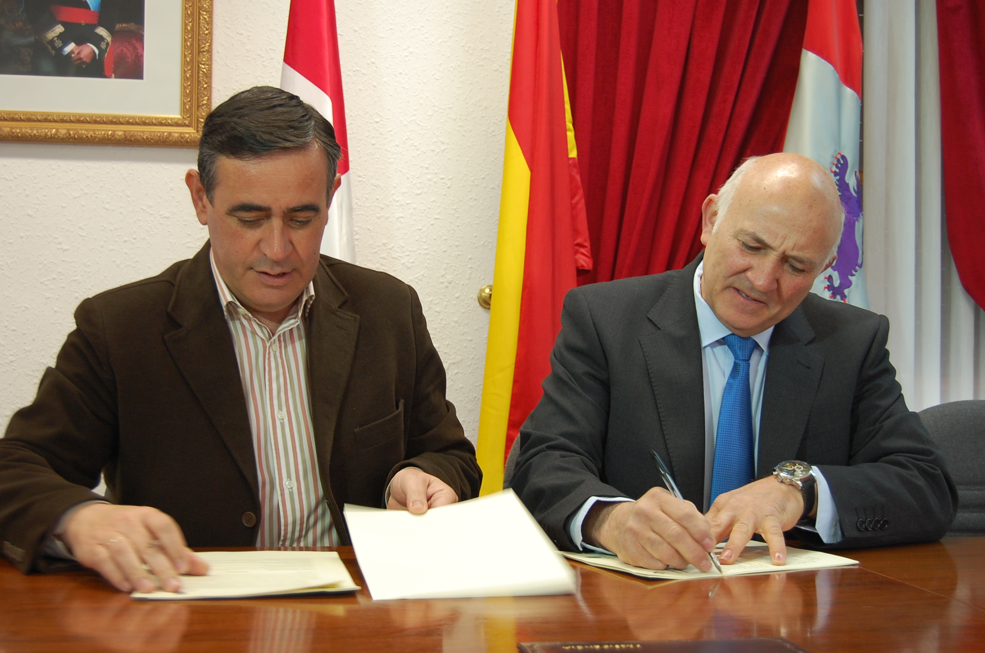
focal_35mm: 48
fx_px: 1311
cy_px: 326
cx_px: 492
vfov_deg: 28.0
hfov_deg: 41.2
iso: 500
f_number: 4.5
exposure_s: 1/30
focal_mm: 32
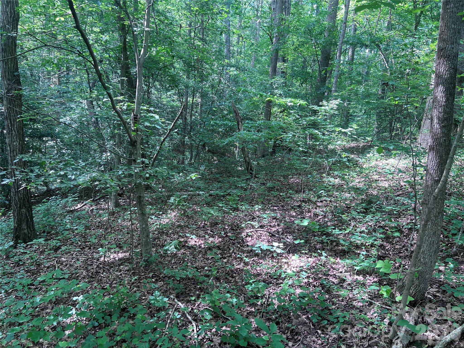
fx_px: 349
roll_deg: -5.4
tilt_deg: -7.4
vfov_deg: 53.1
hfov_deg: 67.3
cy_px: 174
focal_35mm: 26
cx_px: 232
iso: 80
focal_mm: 5.7
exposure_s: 1/121
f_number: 1.5
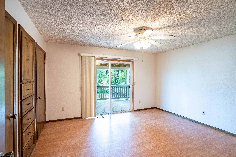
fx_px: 105
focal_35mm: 16
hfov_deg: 96.7
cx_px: 118
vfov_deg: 73.8
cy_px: 78
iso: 400
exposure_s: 1/125
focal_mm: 16
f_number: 8
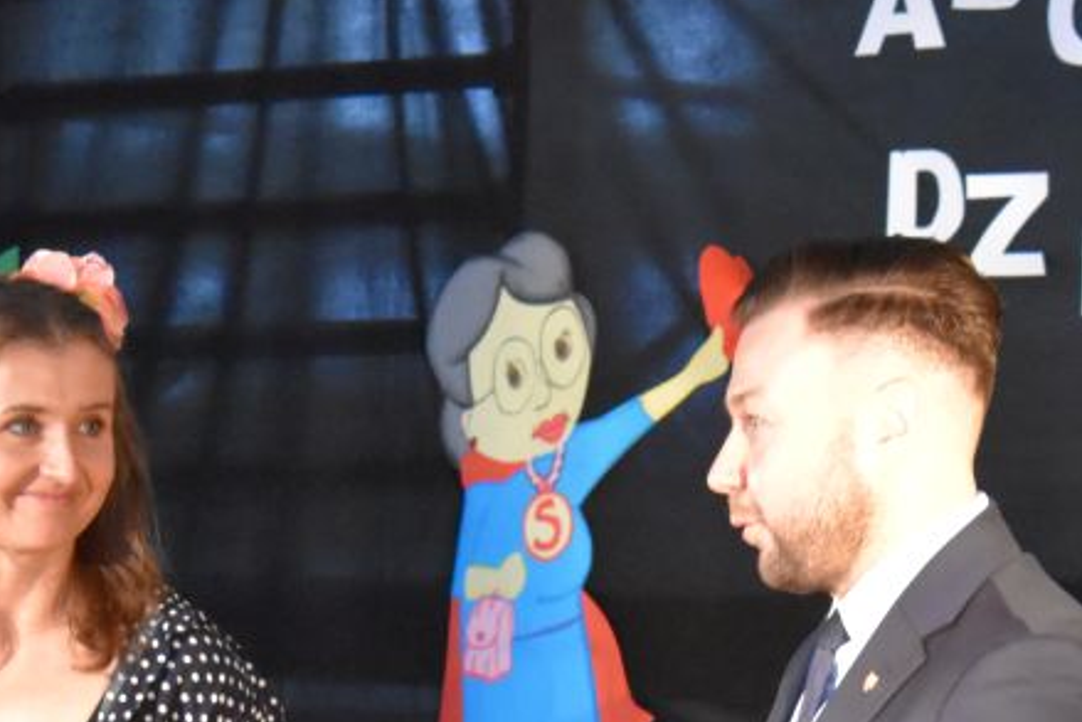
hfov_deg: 9.1
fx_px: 6775
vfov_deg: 6.1
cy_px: 532
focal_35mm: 225
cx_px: 473
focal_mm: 55
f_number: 5.6
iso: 6400
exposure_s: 1/60
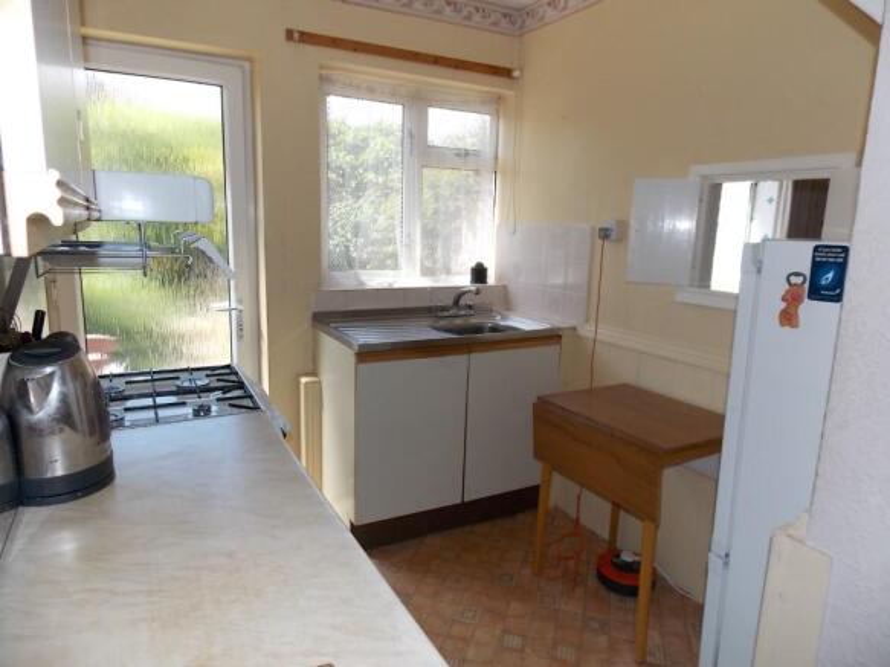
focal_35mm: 23
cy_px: 334
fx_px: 591
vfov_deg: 58.9
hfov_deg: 73.9
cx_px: 445
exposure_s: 1/125
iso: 80
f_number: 3.1
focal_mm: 4
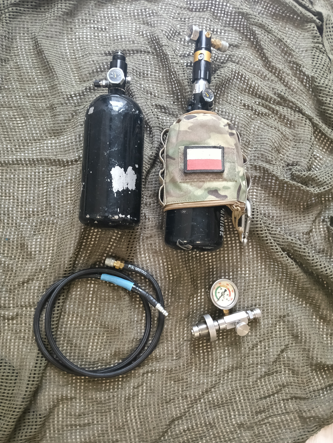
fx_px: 346
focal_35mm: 27
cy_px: 222
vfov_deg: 65.3
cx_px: 166
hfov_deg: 51.4
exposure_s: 1/33.3
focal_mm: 3.98
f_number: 1.8
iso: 1250
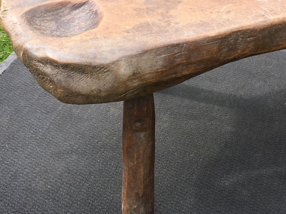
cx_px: 204
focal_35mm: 69
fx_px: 570
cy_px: 43
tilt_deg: -32.8
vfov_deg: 21.1
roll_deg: -1.3
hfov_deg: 27.9
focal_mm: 4.15
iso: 32
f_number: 2.2
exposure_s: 1/760
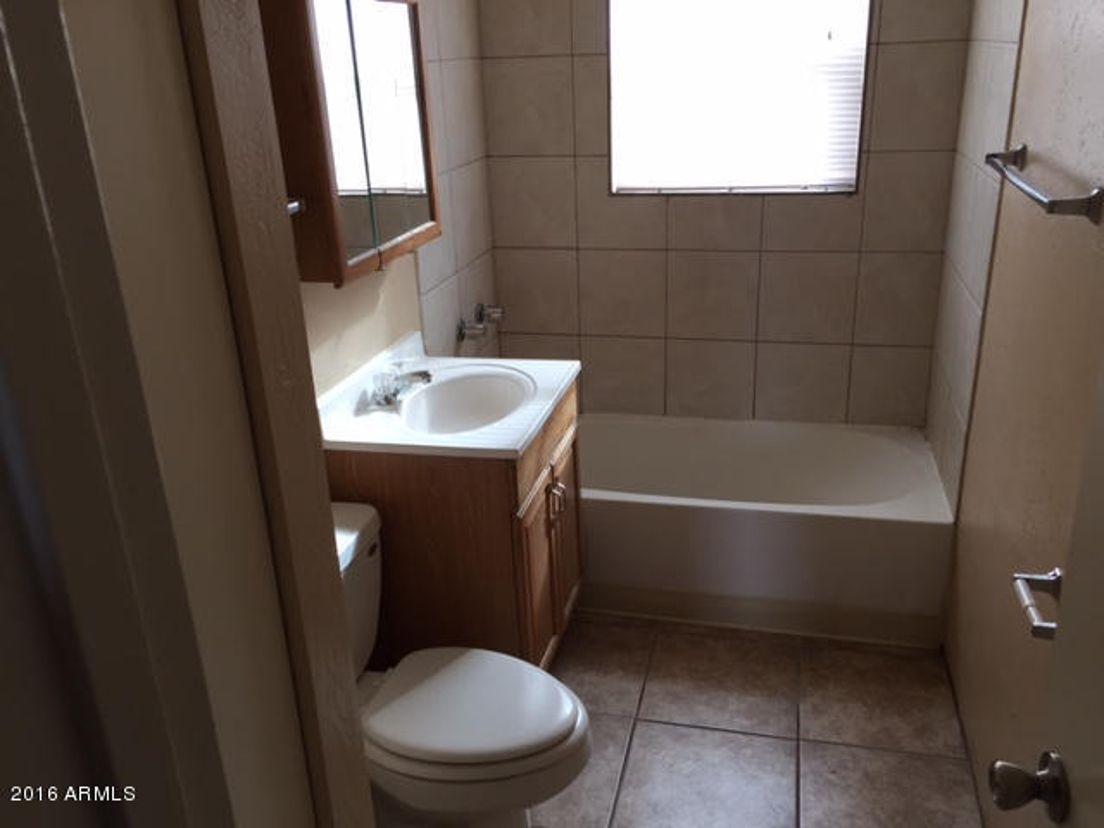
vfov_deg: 48.2
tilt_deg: -20.7
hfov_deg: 61.7
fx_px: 925
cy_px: 414
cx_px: 552
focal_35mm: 29
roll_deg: +2.2
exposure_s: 1/60
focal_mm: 4.15
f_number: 2.2
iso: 32
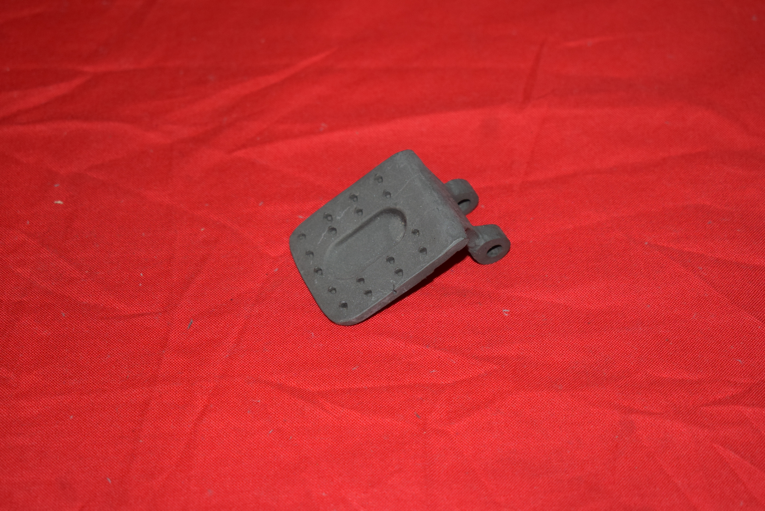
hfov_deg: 28.1
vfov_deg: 18.9
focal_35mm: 72
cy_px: 256
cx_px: 382
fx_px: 1530
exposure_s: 1/160
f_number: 5.3
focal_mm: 48
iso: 640
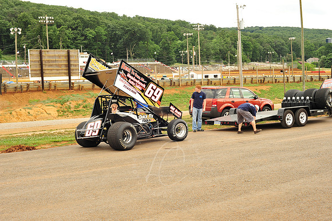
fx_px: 461
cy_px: 110
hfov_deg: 39.6
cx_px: 166
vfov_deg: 27.0
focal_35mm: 50
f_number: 8
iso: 400
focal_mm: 50
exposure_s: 1/250
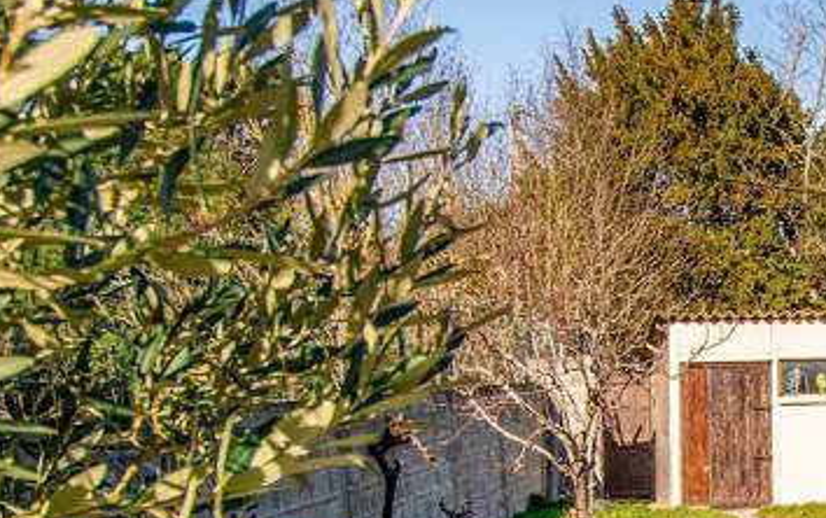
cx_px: 912
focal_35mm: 69
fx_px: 1555
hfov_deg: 27.2
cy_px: 424
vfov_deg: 18.7
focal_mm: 20
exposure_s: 1/500
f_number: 8
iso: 200
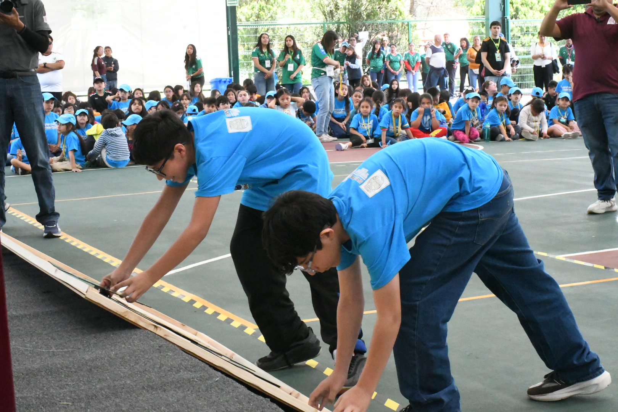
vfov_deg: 18.9
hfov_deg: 28.1
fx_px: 1236
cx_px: 309
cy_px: 206
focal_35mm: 72
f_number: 18
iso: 20000
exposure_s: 1/200
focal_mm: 48
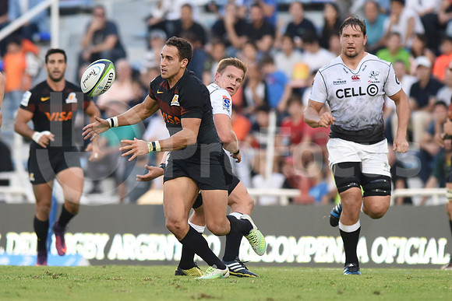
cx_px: 226
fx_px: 5274
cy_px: 150
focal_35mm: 420
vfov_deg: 3.3
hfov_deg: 4.9
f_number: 4
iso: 1600
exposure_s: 1/800
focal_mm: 420
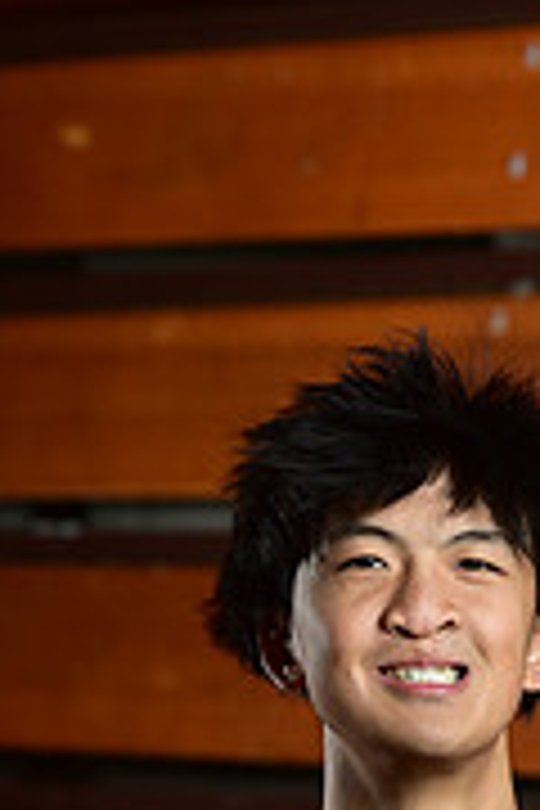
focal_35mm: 483
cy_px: 1066
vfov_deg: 4.3
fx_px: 10867
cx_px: 461
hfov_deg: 2.8
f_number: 5
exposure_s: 1/250
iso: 250
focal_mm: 150
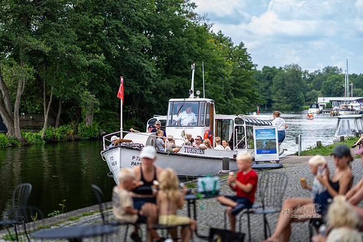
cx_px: 182
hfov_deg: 23.9
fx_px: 857
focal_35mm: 85
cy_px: 121
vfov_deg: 16.1
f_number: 1.4
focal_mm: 85
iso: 50
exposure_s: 1/1250
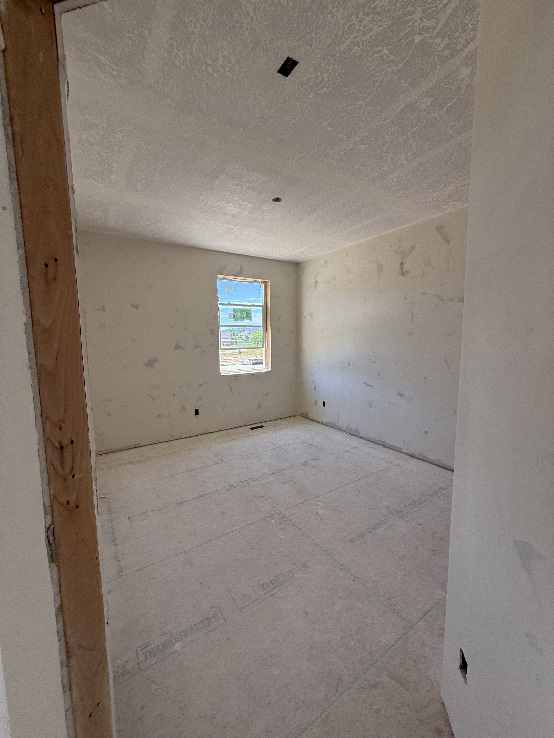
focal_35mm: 14
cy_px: 369
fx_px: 299
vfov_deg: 102.1
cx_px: 277
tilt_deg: -4.6
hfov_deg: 85.7
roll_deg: +0.5
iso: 64
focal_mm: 2.22
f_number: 2.2
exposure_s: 1/152
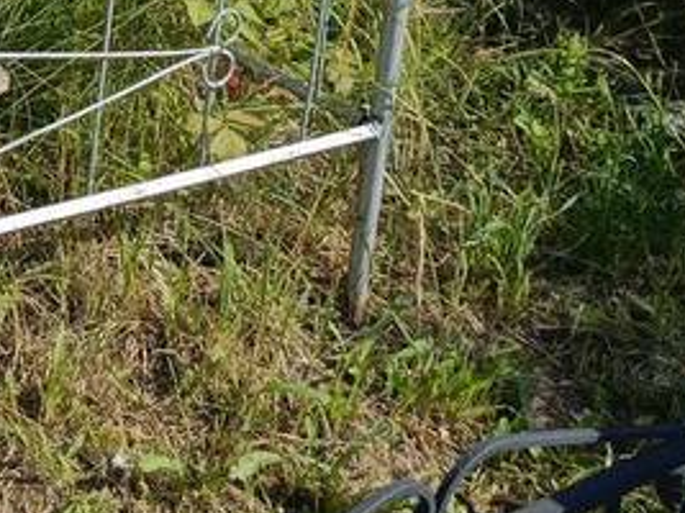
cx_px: -428
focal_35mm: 96
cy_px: -362
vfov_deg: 14.0
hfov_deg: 17.7
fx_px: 1899
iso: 112
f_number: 1.69
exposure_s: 1/1079
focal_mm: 4.76
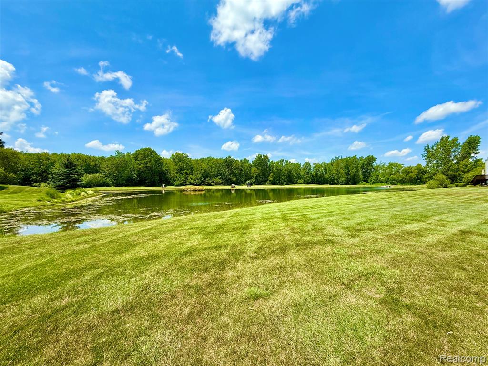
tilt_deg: +0.6
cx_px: 244
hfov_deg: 102.1
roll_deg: +0.7
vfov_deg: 85.7
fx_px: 197
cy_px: 183
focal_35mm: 14
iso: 50
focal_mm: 2.22
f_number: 2.2
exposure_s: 1/1961
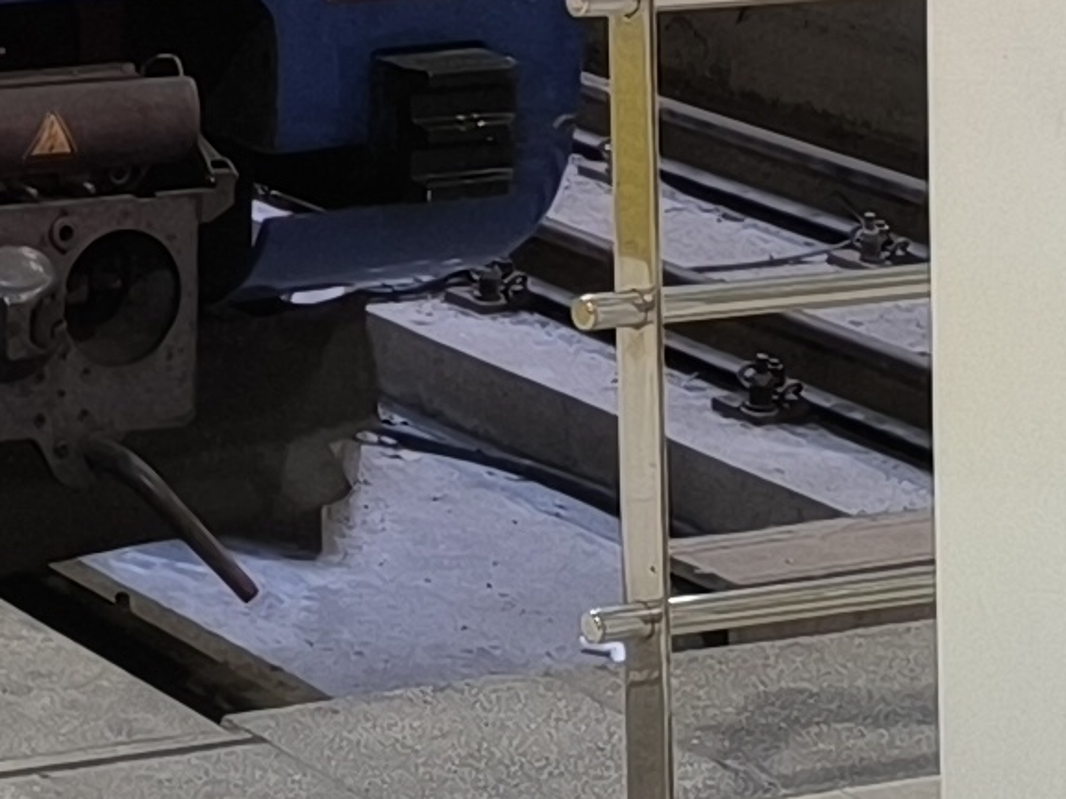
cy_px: -793
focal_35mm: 163
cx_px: -524
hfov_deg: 11.6
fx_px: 5020
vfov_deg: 8.6
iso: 640
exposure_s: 1/100
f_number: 1.65
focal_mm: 6.14
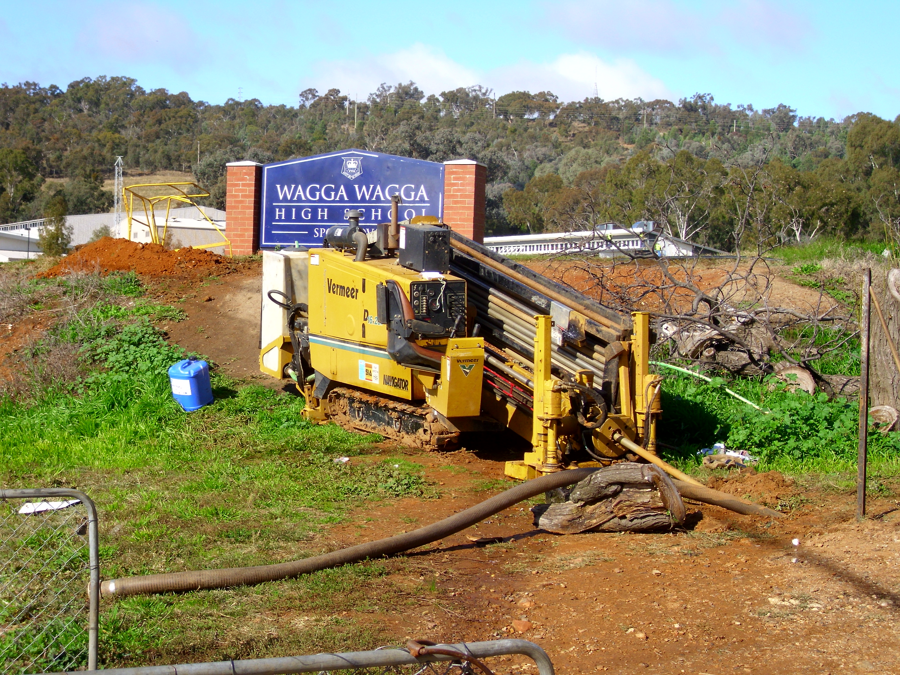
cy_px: 338
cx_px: 450
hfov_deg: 52.6
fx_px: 910
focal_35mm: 35
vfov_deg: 40.7
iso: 50
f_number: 4.3
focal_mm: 12.4
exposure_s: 1/317
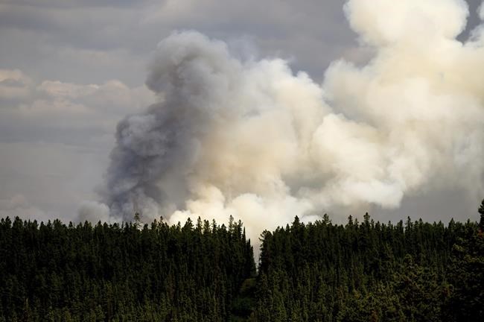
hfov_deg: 12.9
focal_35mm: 160
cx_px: 242
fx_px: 2149
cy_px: 161
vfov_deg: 8.6
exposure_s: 1/8000
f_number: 4
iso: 400
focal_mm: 160
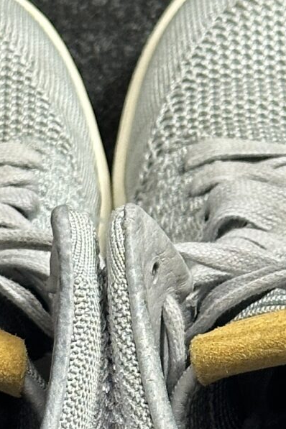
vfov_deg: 9.5
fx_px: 2550
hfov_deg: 6.4
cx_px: 147
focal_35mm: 214
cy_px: 459
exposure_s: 1/33
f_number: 1.78
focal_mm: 6.86
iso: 200
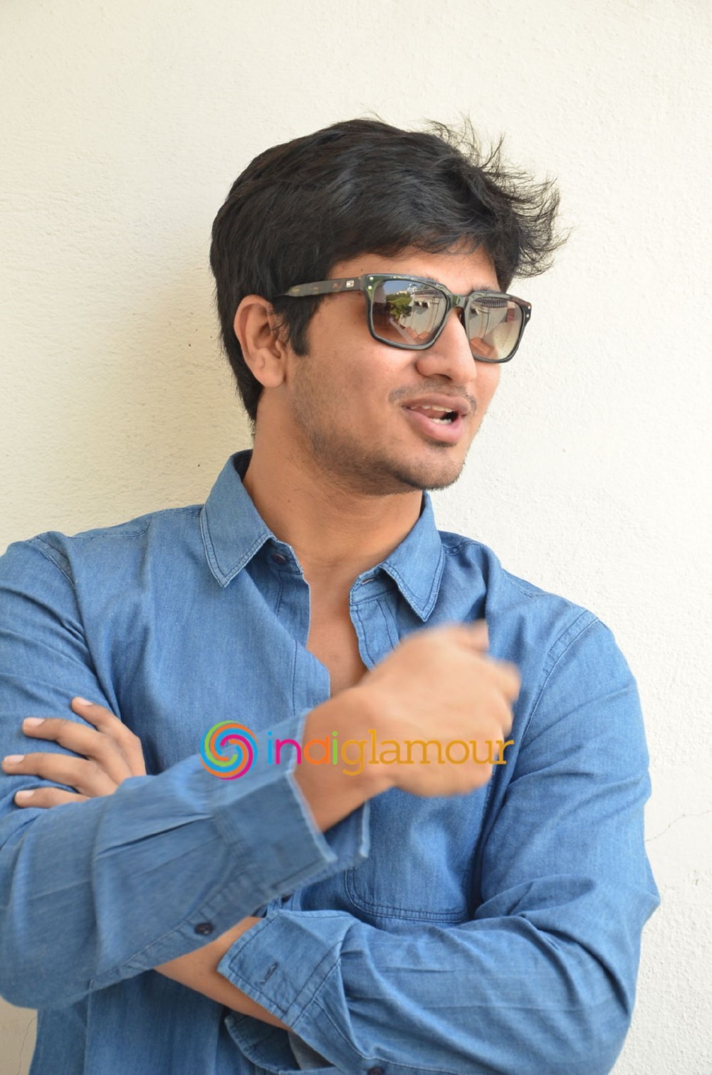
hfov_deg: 13.8
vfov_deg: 20.7
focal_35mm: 99
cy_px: 538
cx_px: 356
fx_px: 2952
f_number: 5.6
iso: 500
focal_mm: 66
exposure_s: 1/125
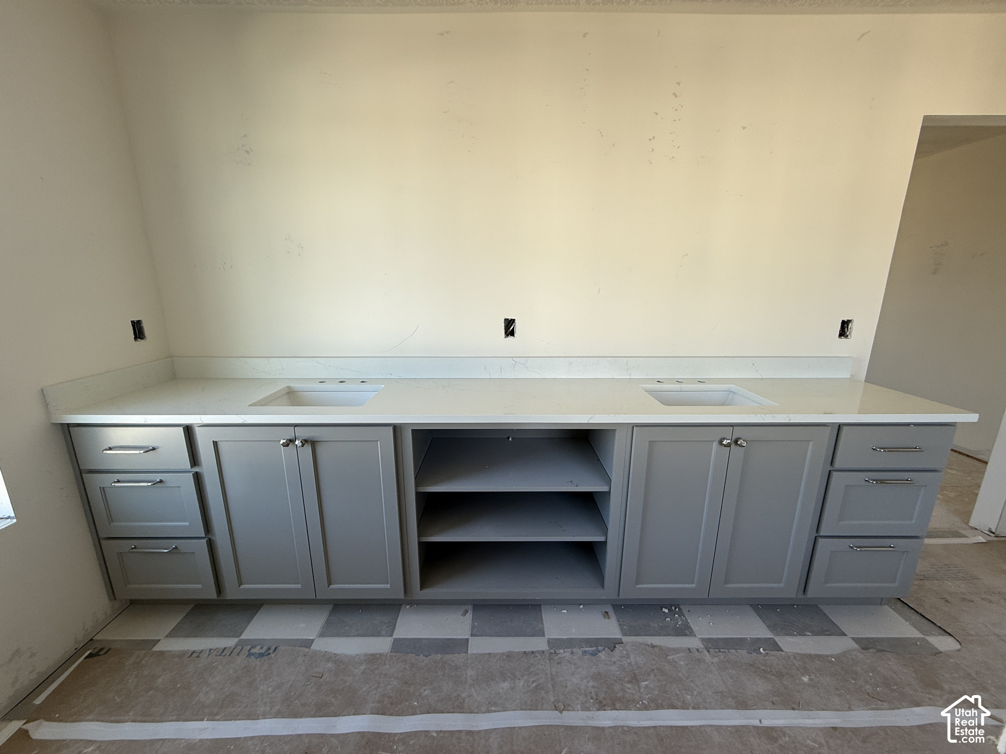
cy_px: 377
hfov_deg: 102.1
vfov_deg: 85.7
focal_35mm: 14
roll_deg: +0.8
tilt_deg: -13.5
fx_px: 407
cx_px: 503
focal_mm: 2.22
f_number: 2.2
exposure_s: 1/99
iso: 50
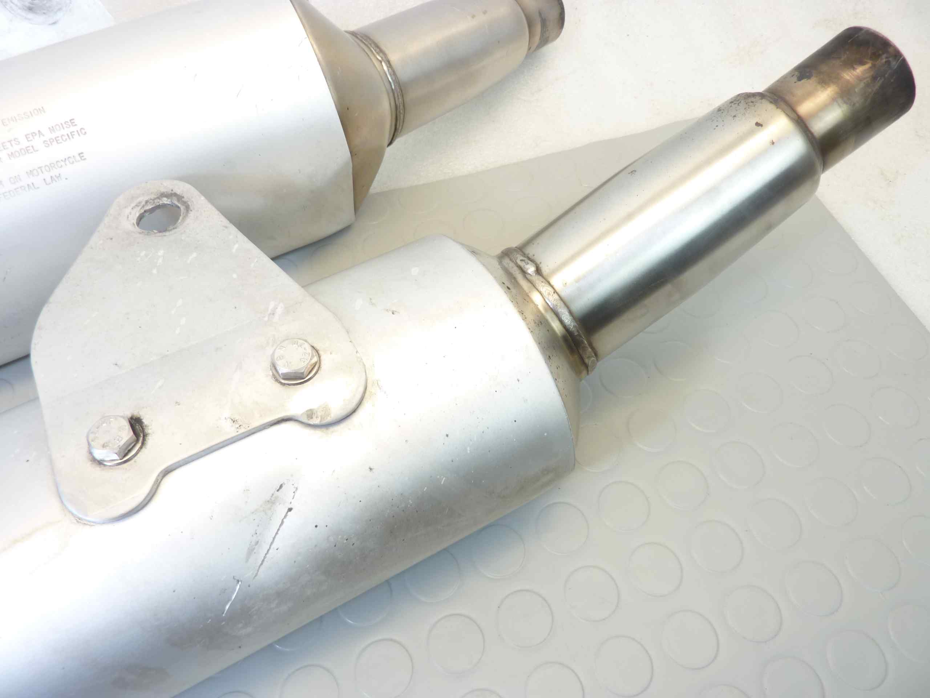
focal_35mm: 25
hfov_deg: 69.4
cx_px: 465
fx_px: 672
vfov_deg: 54.9
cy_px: 349
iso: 80
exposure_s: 1/20
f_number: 3.3
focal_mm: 4.1
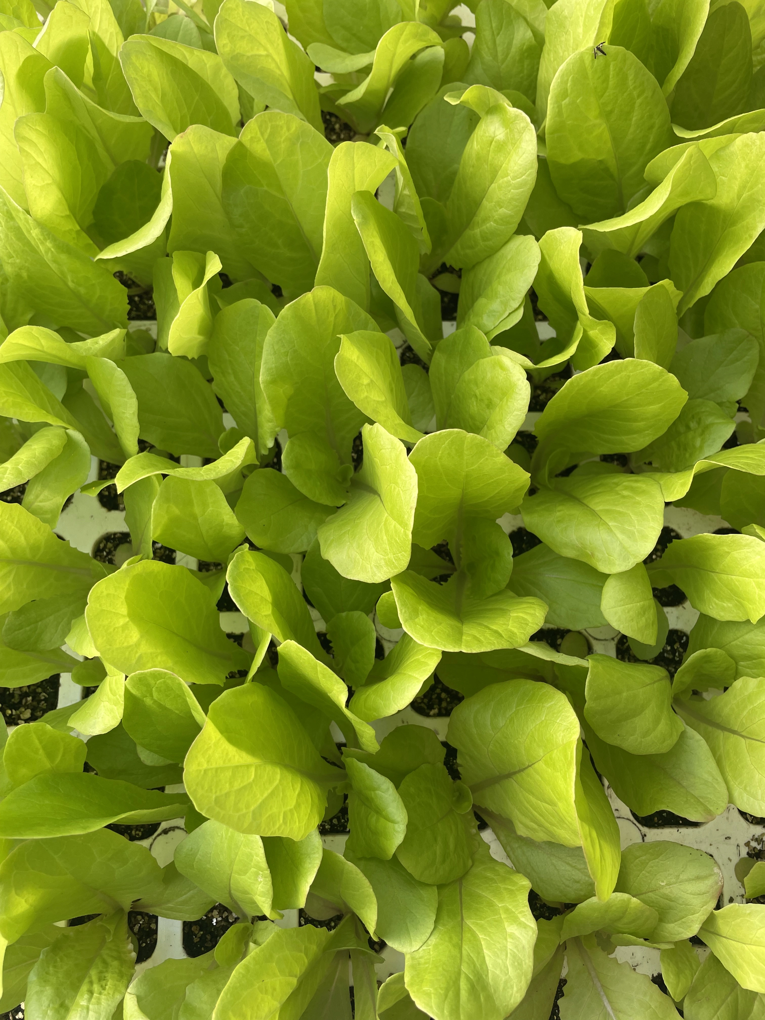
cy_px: 510
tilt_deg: -76.3
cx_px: 382
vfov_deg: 67.3
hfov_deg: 53.1
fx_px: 766
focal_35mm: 26
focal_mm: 4.2
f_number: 1.6
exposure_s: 1/131
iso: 32
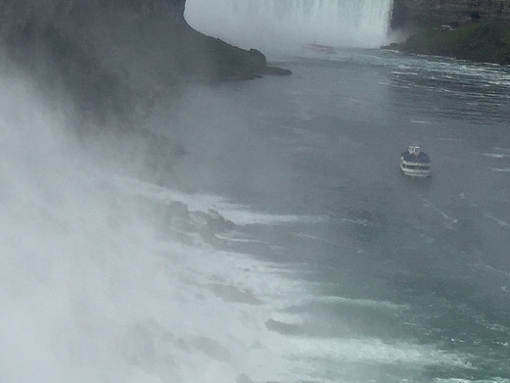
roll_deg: -2.5
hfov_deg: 21.0
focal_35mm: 89
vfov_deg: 16.2
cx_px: -37
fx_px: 1312
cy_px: -18
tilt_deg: -1.4
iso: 32
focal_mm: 4.15
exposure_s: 1/3049
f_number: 2.2
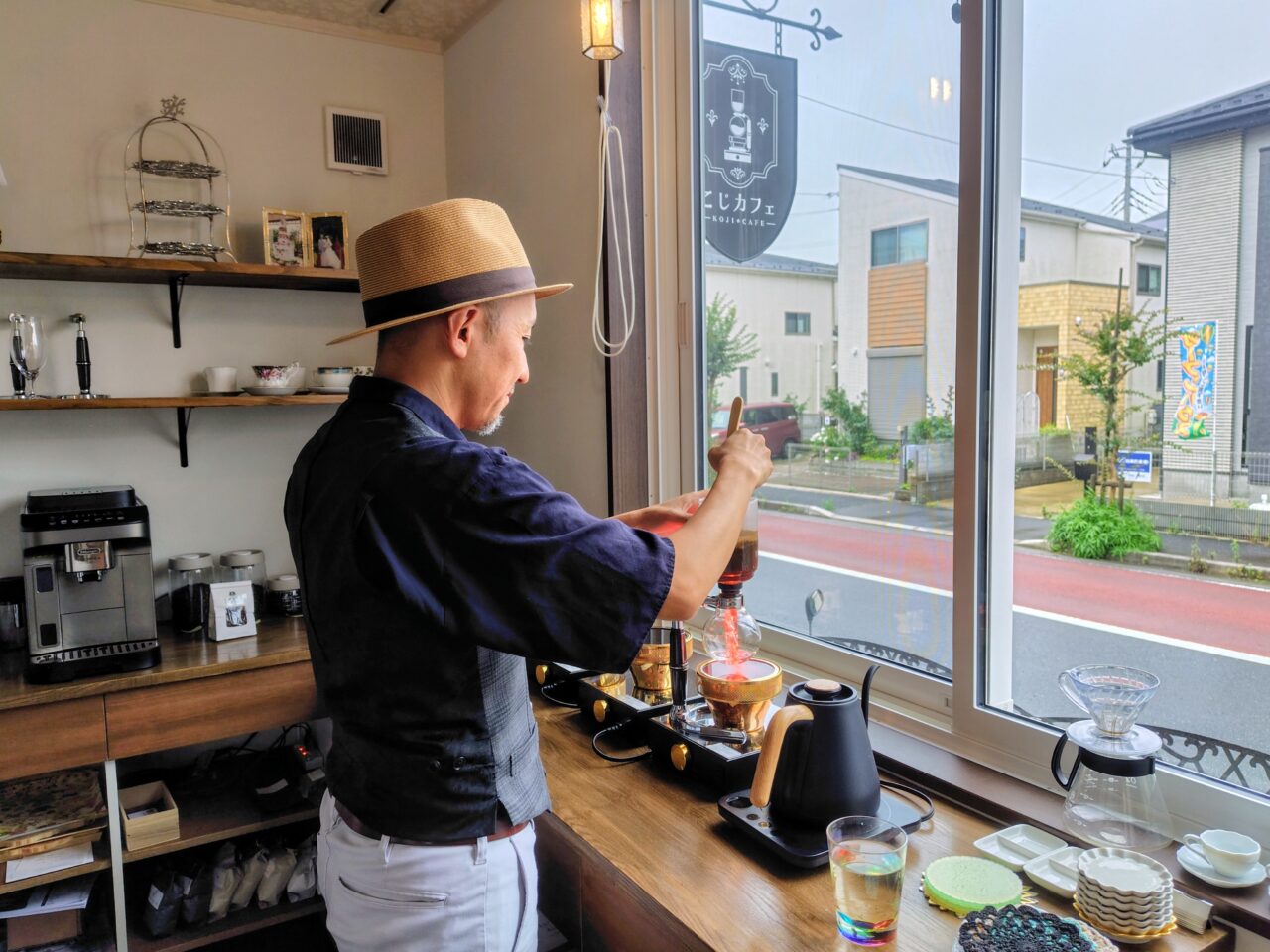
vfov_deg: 58.9
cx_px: 635
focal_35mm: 23
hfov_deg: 73.9
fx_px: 844
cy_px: 476
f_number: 1.9
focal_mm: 5.6
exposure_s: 1/120
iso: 50
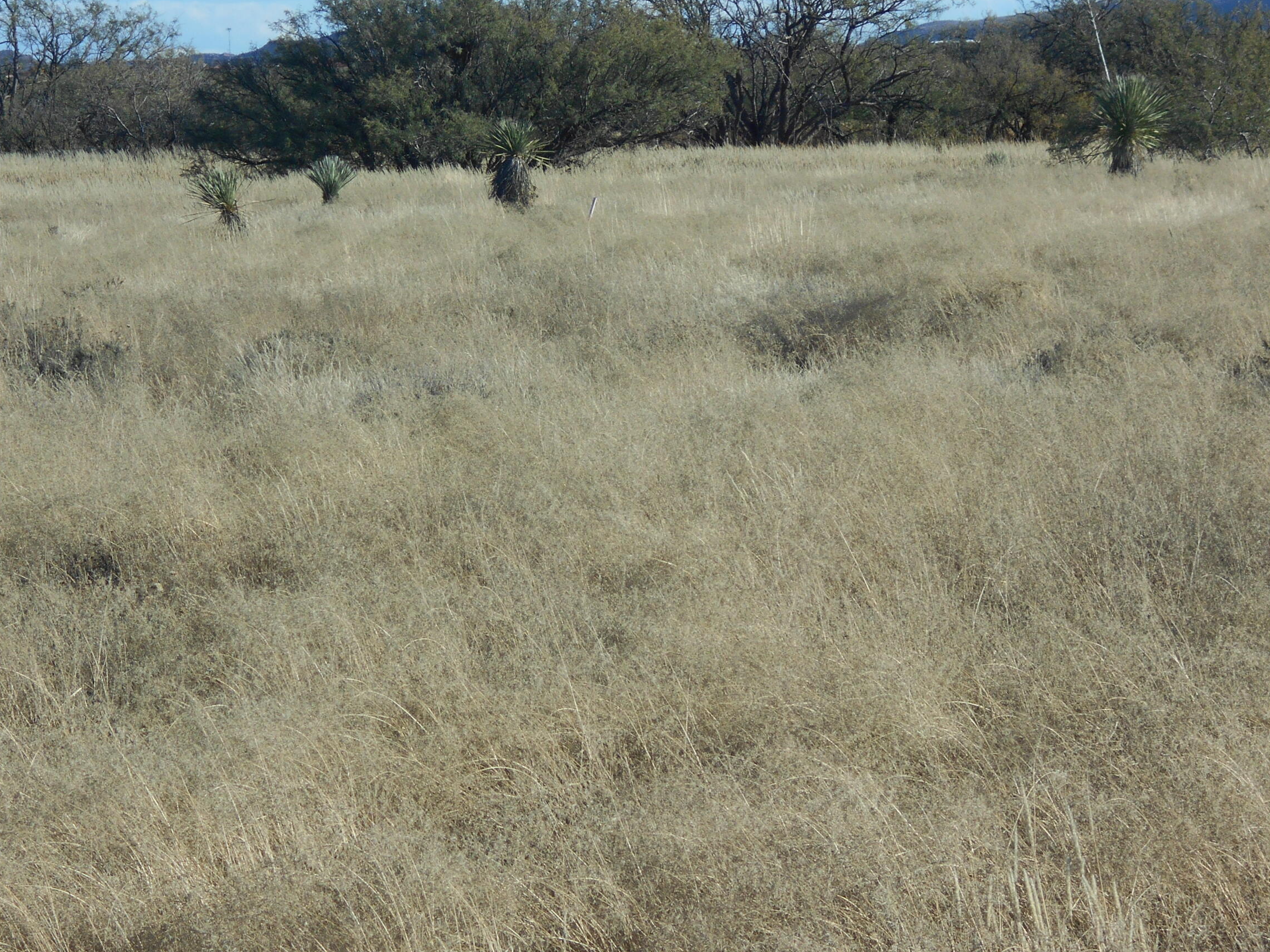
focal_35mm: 170
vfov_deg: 8.7
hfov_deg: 11.6
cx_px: 531
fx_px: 6238
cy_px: 420
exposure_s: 1/320
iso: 80
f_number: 6.5
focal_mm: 23
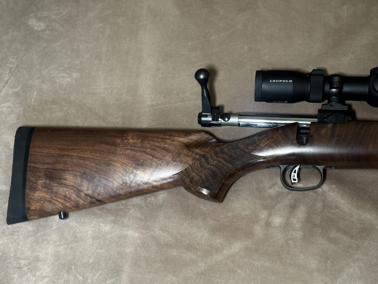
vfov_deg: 28.0
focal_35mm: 52
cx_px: 189
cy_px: 142
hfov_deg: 36.8
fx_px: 568
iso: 250
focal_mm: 5.96
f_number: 1.6
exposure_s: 1/40
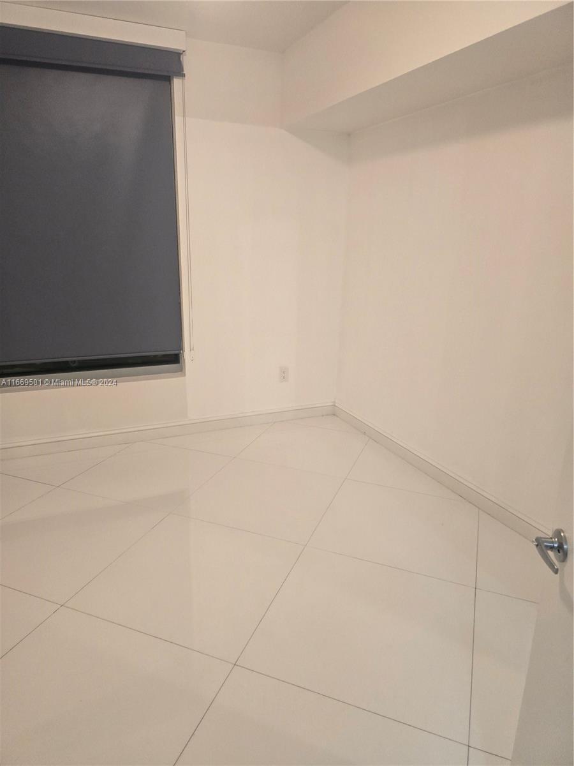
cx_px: 287
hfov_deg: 58.9
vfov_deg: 73.9
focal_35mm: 23
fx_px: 509
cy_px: 383
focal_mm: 6.3
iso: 400
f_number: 1.7
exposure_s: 1/120
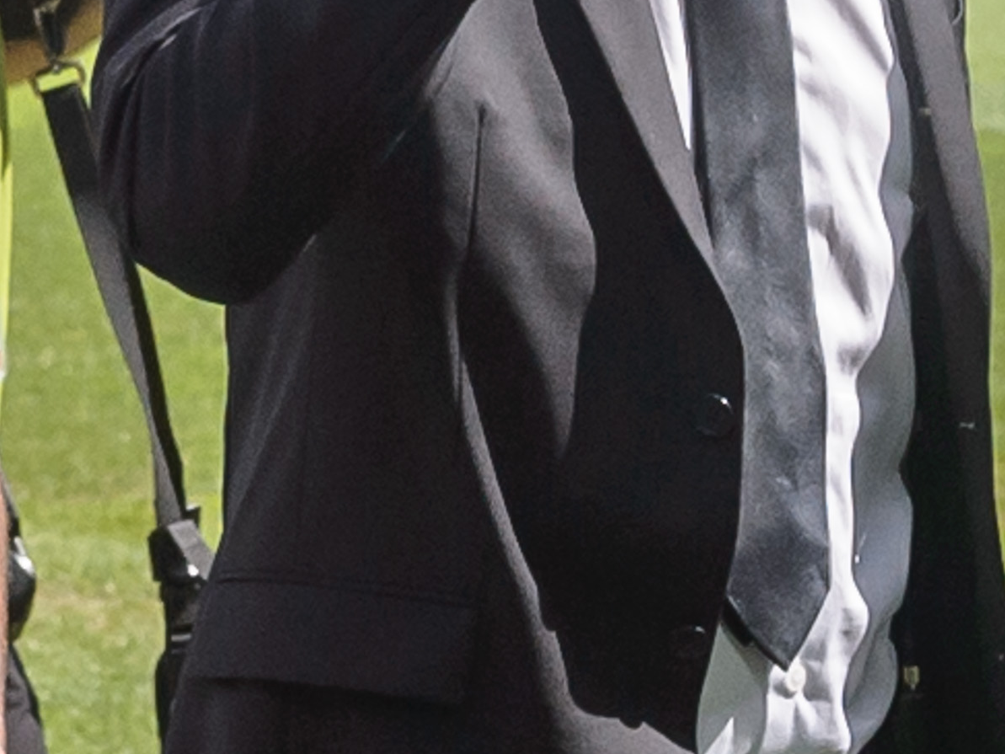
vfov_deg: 10.2
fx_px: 4210
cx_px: -724
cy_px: 226
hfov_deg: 12.6
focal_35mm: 145
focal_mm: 36
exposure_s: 1/4000
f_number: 5
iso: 640
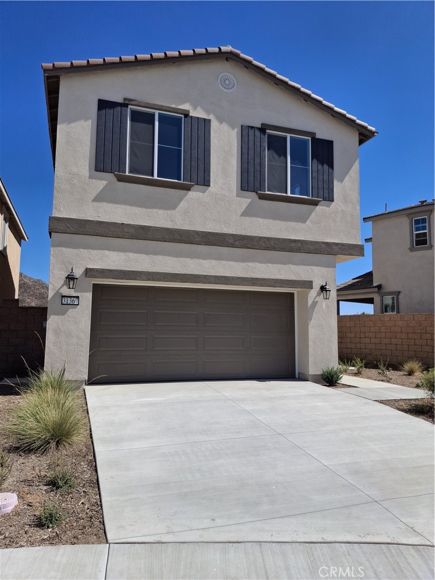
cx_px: 218
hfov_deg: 54.9
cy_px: 290
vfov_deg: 69.4
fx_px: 419
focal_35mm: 25
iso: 32
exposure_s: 1/1560
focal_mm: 4.69
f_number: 1.8
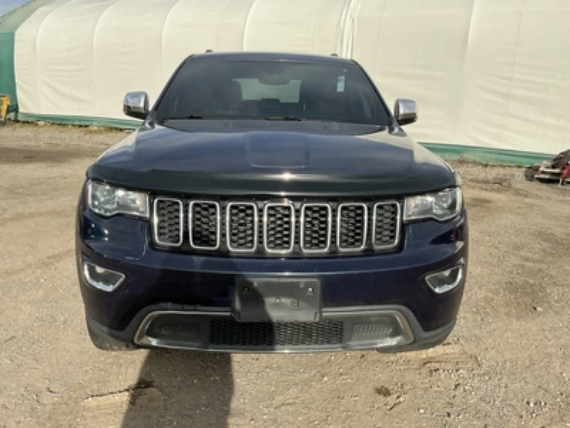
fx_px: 461
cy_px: 214
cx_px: 285
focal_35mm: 28
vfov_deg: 49.7
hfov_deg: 63.4
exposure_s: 1/1168
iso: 25
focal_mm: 3
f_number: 1.8
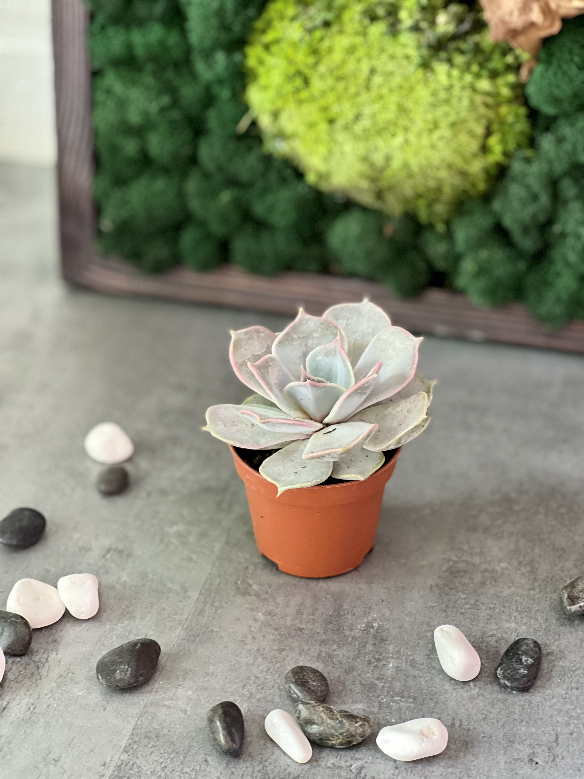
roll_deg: +0.0
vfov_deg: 25.3
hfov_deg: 19.1
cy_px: 390
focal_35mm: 77
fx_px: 1732
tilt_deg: -30.8
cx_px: 292
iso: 400
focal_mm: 9
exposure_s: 1/37
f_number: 2.8
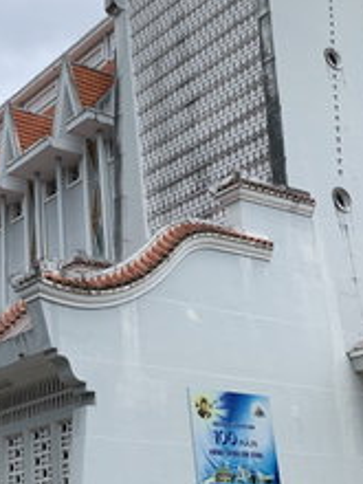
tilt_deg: +25.3
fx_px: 881
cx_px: 9
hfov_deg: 22.5
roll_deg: +1.2
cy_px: 195
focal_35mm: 63
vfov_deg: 30.6
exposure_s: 1/2208
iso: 25
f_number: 1.8
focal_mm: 4.25
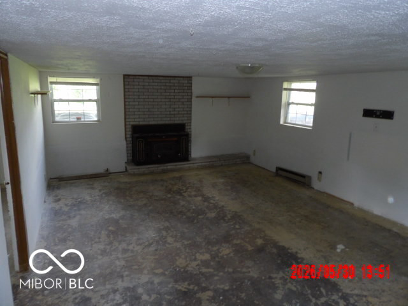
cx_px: 204
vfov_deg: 56.8
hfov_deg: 71.6
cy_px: 153
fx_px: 283
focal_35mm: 24
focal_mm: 4.3
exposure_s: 1/31
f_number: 3.2
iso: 200
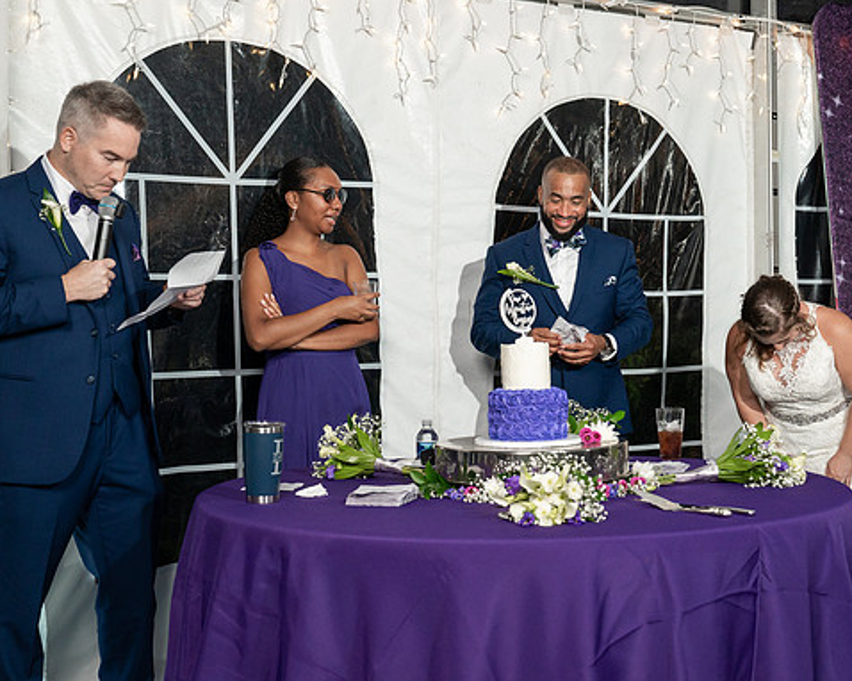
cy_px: 341
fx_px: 1210
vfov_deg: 31.4
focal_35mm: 48
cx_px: 448
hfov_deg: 38.8
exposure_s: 1/200
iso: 1600
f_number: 5.6
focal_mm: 42
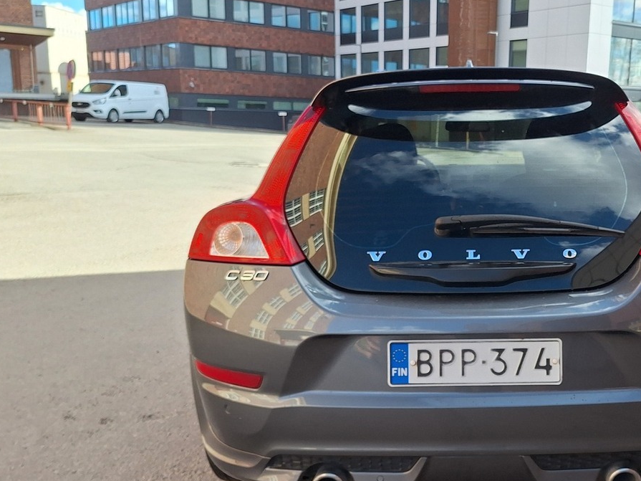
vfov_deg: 38.6
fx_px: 685
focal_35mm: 37
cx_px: 461
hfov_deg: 48.7
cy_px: 257
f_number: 1.8
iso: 40
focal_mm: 5.54
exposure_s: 1/896
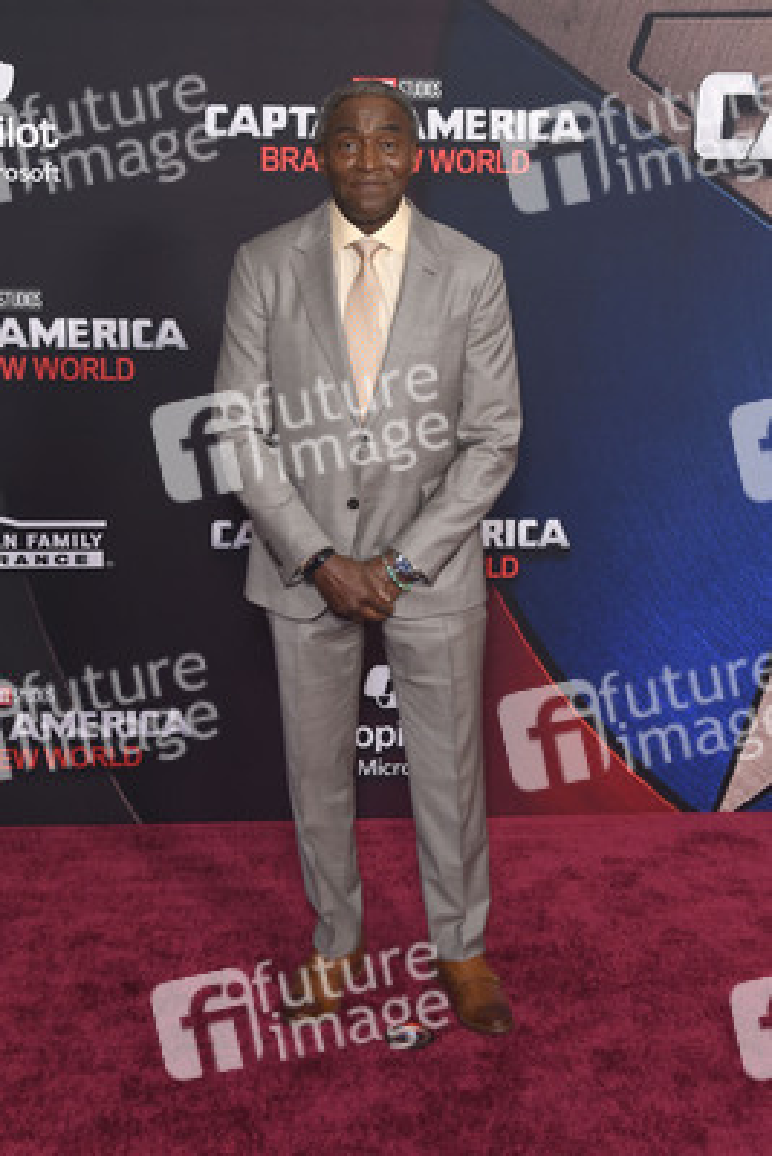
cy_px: 578
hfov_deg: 37.9
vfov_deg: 54.4
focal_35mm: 35
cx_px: 386
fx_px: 1125
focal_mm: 35
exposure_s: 1/250
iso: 1250
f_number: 5.6
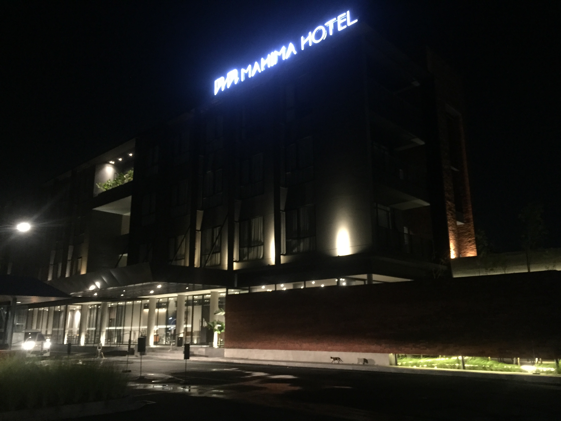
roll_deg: -0.7
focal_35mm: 29
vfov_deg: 48.2
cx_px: 280
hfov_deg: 61.7
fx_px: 470
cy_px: 210
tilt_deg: +14.0
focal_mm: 4.15
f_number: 2.2
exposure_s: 1/17
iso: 500
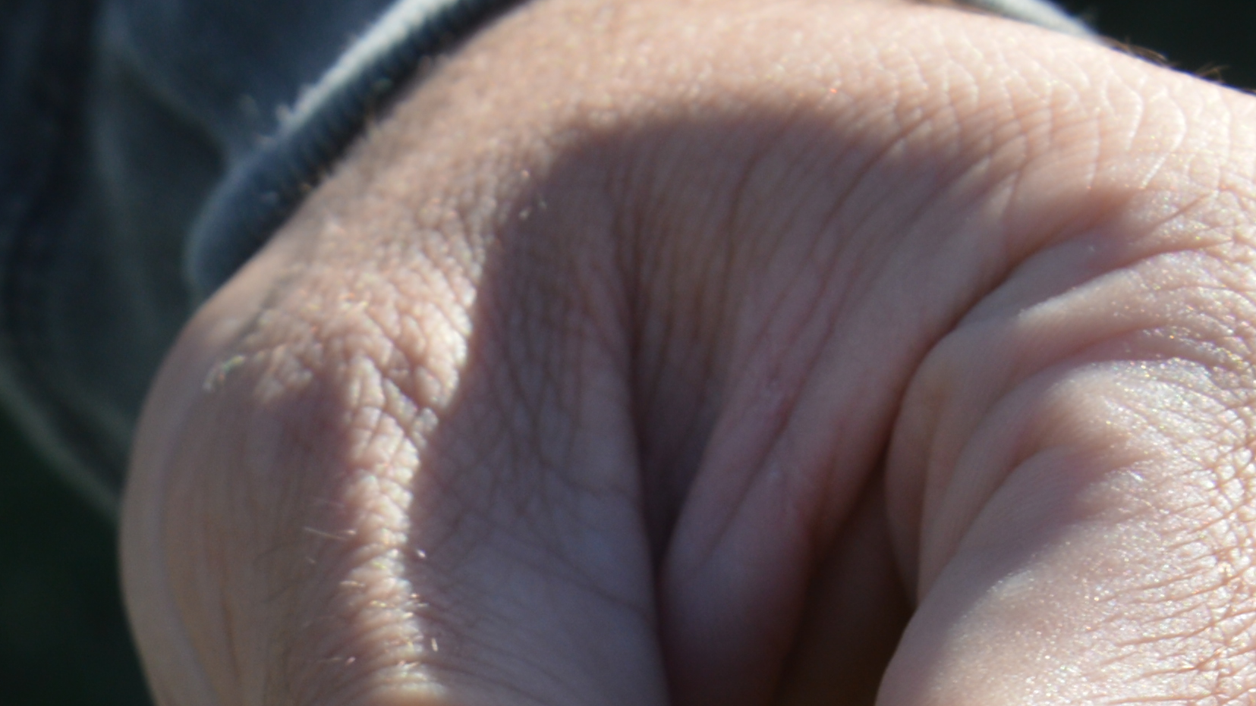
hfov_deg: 7.8
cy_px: 1331
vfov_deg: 4.4
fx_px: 9125
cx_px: -118
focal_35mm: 274
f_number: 6.3
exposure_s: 1/160
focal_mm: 48
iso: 100
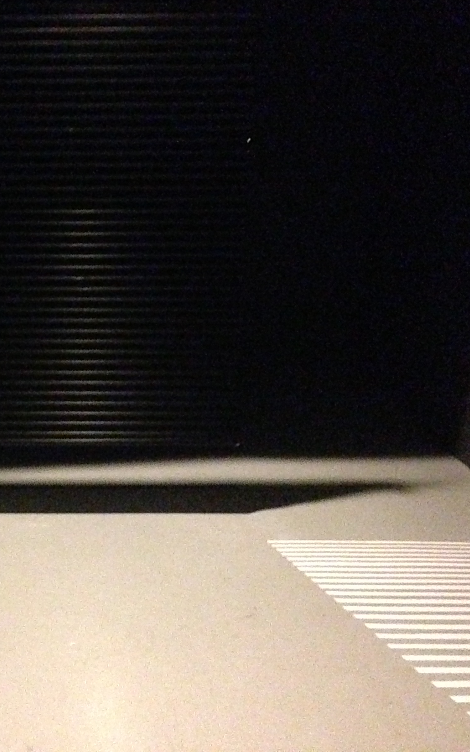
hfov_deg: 13.8
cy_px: 373
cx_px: 62
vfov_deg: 22.1
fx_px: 1927
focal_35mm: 94
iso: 3200
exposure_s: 1/15
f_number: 2.4
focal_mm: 4.12
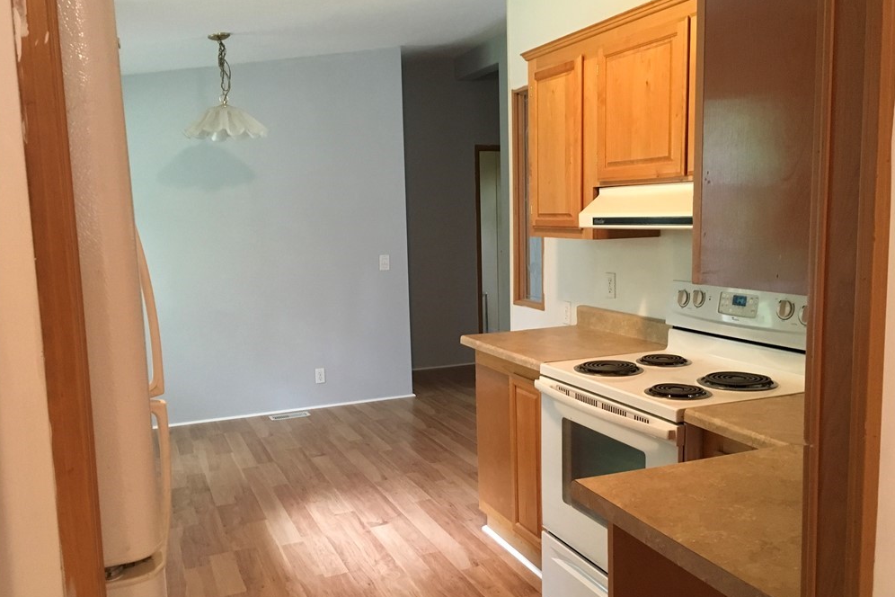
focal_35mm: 31
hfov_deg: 60.3
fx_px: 771
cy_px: 307
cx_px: 450
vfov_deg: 42.3
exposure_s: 1/15
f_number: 2.2
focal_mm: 4.15
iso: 200
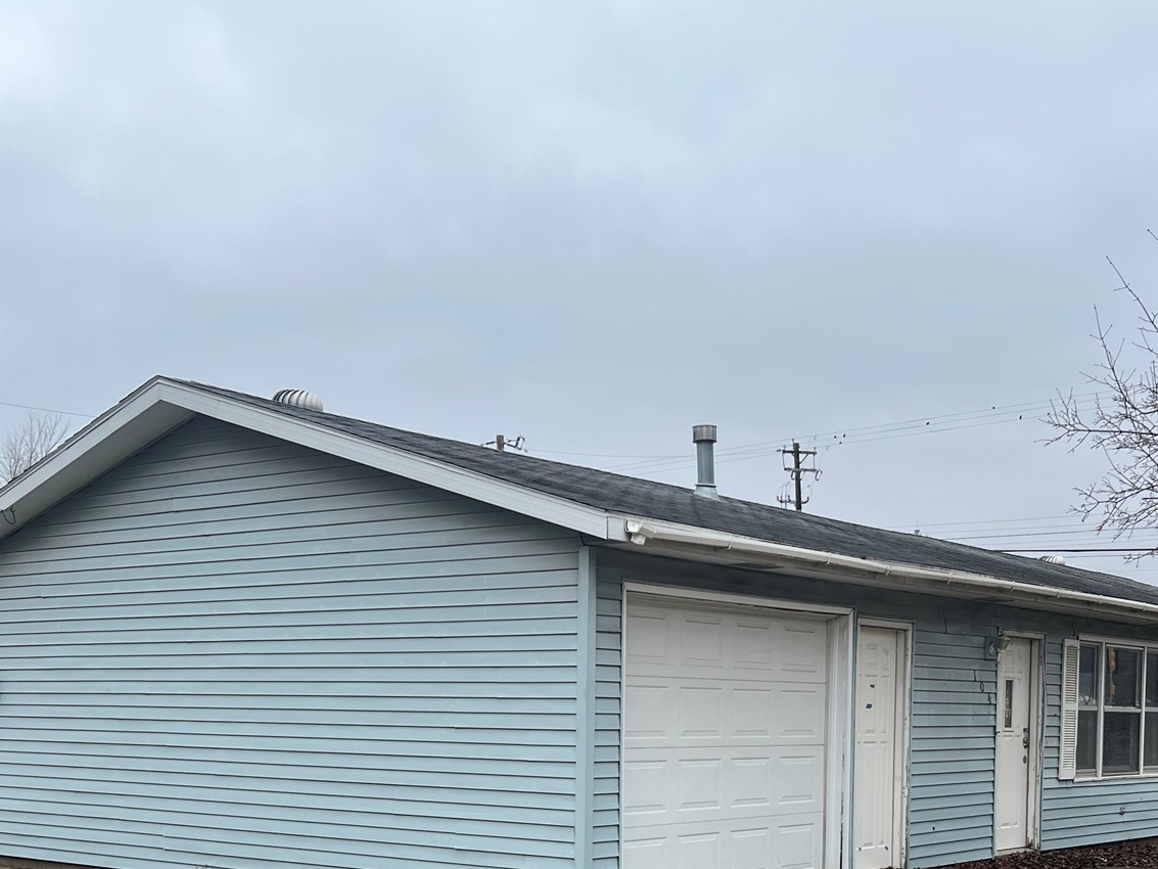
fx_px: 1572
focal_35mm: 47
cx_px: 669
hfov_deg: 40.3
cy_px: 744
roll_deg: -1.1
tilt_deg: -2.0
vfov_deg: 29.9
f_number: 1.5
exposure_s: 1/1531
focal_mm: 5.7
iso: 50
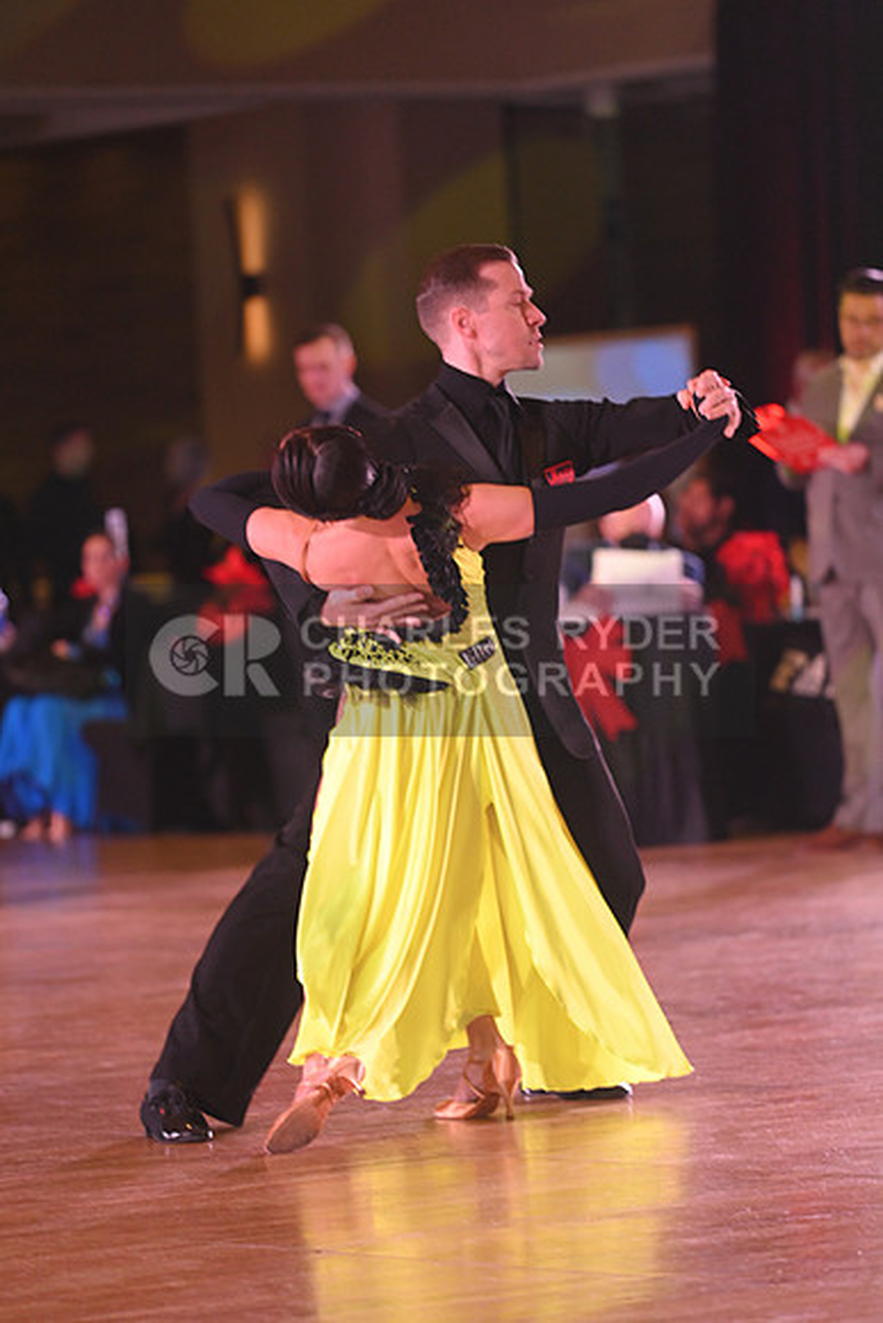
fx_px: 7353
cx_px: 442
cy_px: 662
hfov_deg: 6.9
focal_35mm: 200
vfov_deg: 10.3
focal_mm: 200
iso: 2000
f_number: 4
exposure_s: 1/200
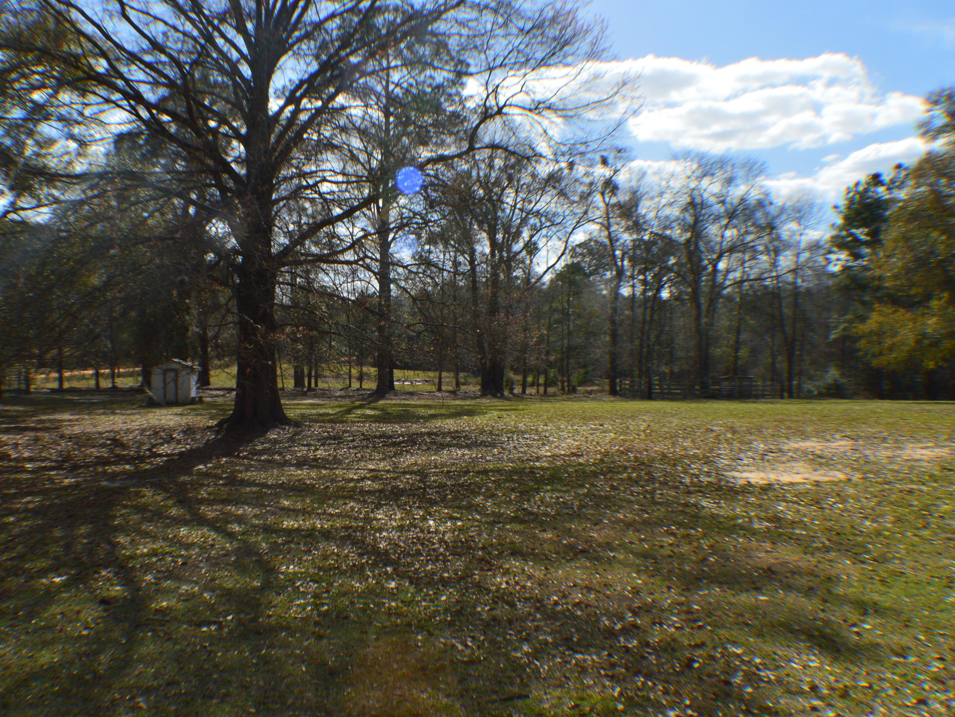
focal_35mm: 41
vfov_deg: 35.1
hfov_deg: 45.7
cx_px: 430
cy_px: 351
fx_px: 1131
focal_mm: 22
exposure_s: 1/500
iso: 400
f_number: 11
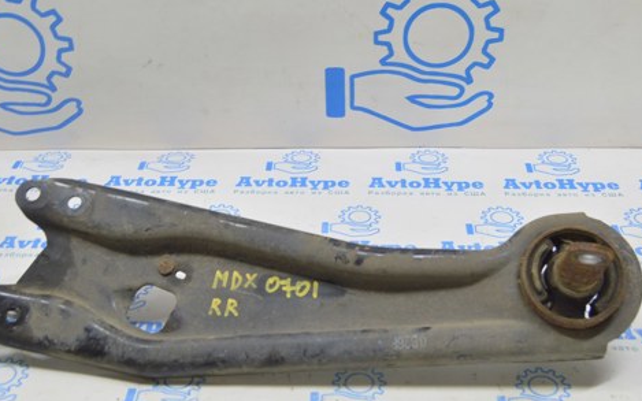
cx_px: 312
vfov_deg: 25.8
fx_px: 875
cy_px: 181
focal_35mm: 50
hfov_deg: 40.3
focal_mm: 24
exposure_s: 1/20
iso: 400
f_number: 5.6
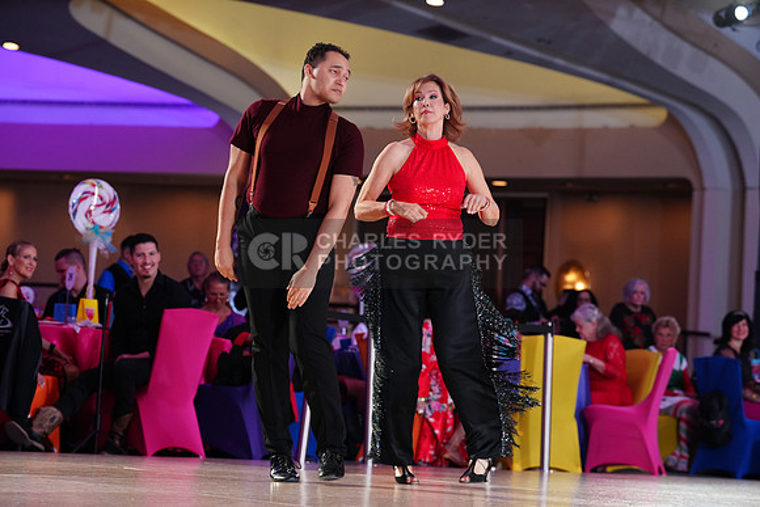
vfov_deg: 11.7
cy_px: 254
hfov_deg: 17.5
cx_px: 380
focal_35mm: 117
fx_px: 2470
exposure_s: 1/200
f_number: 4.5
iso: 2000
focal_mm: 117
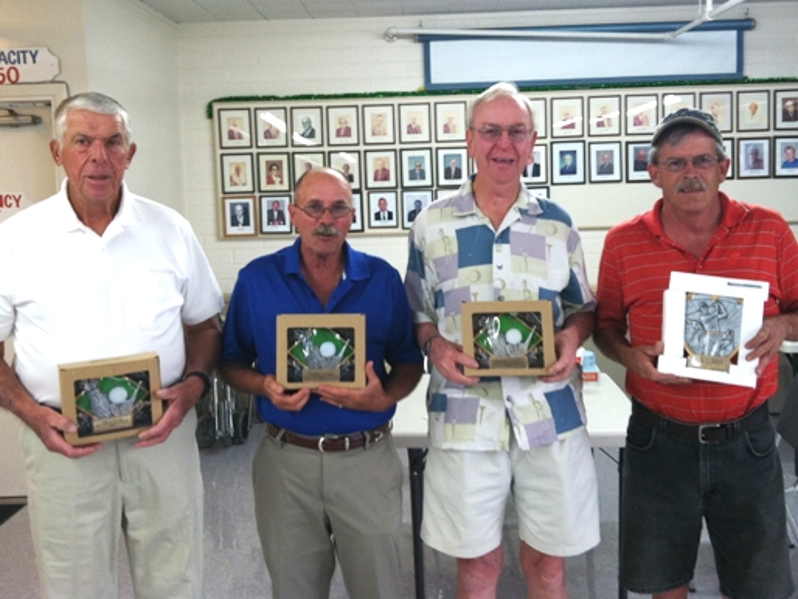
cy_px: 300
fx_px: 807
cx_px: 399
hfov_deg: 52.6
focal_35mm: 35
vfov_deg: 40.7
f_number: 2.8
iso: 100
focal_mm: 3.85
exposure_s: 1/15
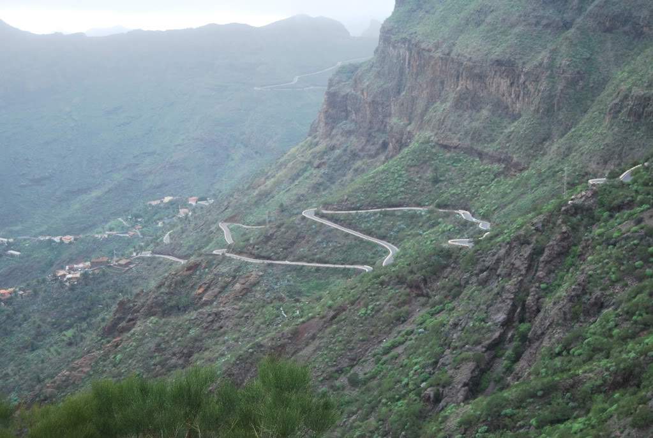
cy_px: 219
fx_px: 954
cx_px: 326
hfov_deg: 37.8
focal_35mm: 52
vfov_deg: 25.9
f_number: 4.8
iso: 200
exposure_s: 1/60
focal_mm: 35
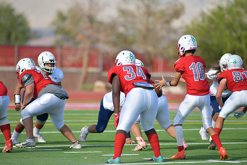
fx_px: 2059
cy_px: 82
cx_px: 124
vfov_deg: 4.6
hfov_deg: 6.9
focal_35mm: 300
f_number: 3.5
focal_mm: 300
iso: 160
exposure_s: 1/2000
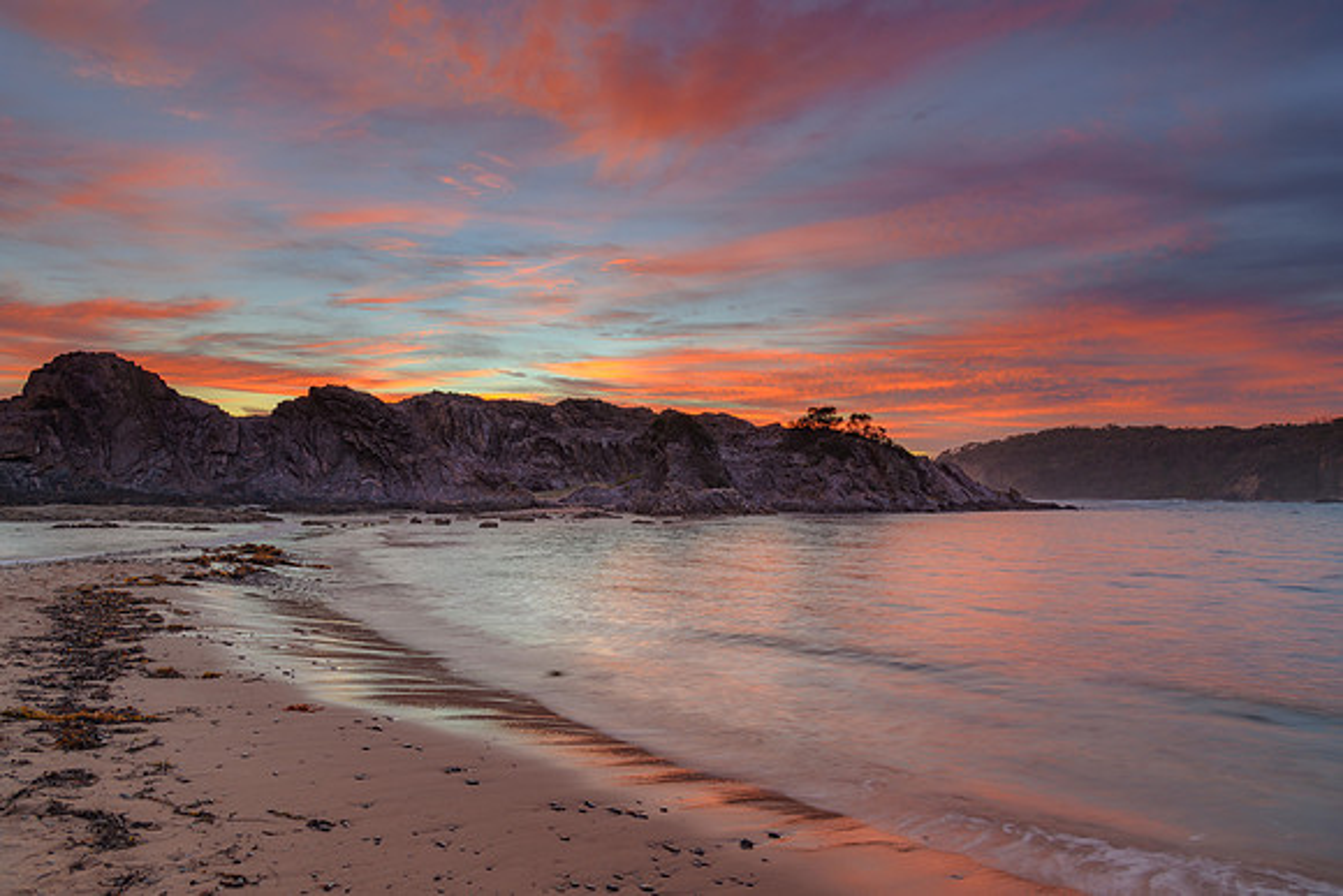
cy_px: 448
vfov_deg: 53.2
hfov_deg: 73.7
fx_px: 896
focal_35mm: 24
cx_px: 672
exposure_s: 1/1.67
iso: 100
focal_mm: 24
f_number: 8
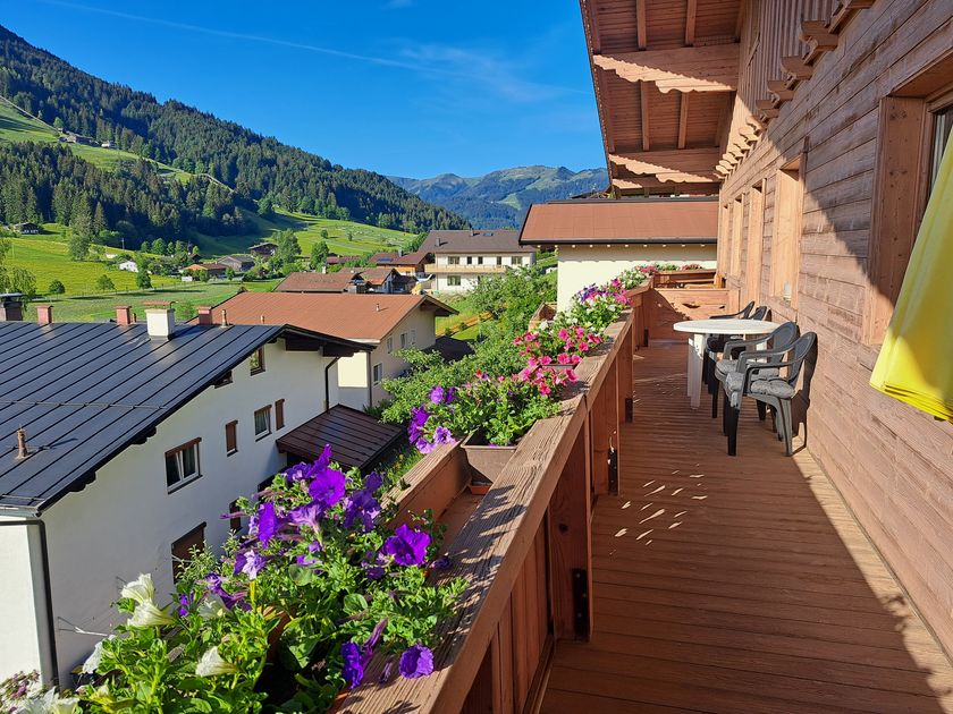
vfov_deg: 56.8
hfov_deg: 71.6
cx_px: 476
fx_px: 661
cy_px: 357
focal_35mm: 24
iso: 50
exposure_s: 1/758
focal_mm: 5.23
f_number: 1.8
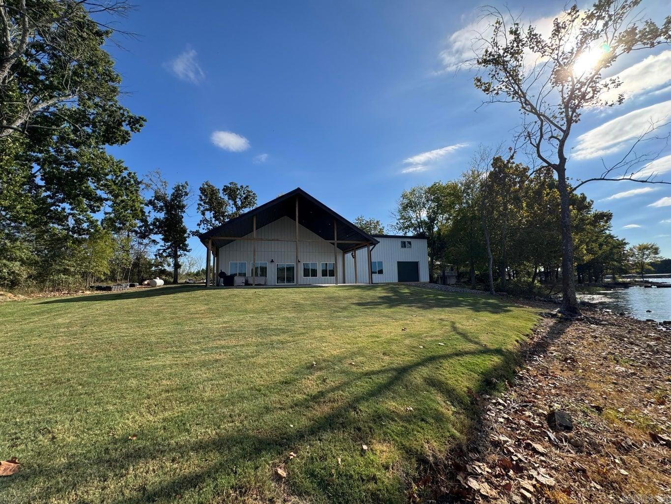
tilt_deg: +7.5
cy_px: 252
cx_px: 336
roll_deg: +1.4
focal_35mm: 14
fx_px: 271
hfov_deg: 102.1
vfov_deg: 85.7
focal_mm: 2.22
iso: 50
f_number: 2.2
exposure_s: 1/1748
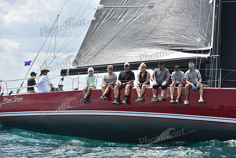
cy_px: 79
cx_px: 118
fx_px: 492
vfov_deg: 18.2
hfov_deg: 27.0
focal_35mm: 75
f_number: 6.3
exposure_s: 1/1250
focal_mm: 75
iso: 250
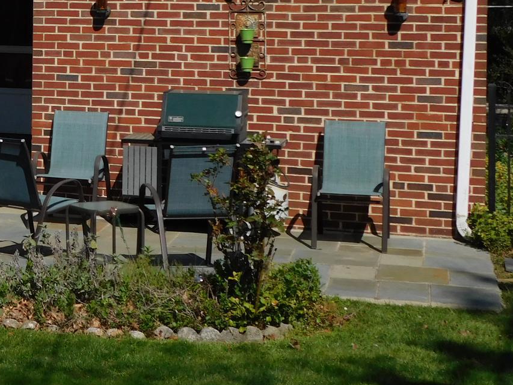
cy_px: -24
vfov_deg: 15.1
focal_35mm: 96
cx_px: -82
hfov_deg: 19.4
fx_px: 1423
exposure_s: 1/500
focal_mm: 7.1
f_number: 7.2
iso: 125
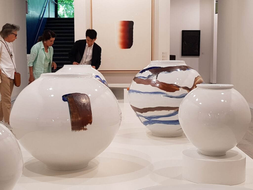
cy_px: 95
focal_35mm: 26
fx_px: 190
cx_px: 126
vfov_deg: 53.1
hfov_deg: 67.3
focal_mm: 4.2
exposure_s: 1/100
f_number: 1.7
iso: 64
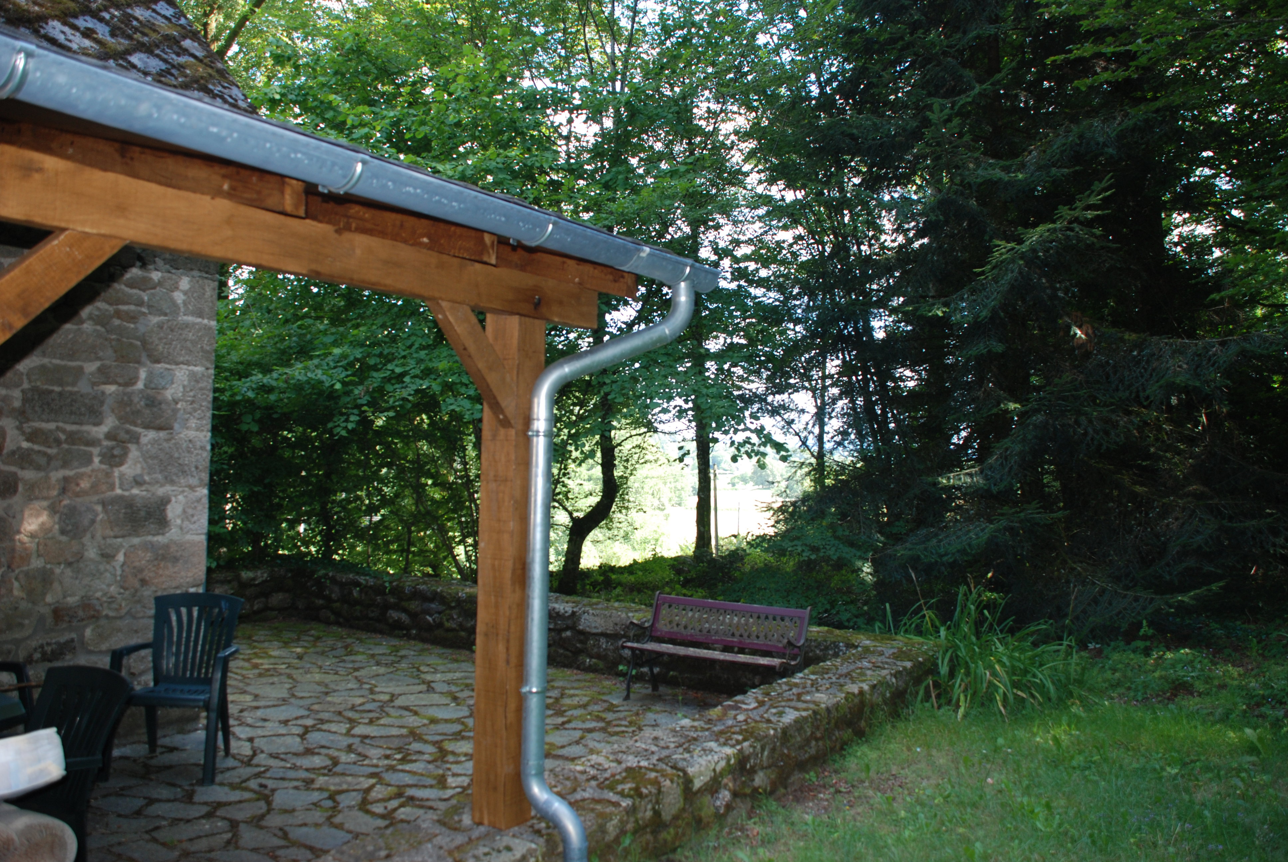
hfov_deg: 61.9
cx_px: 644
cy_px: 431
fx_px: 1075
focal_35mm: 30
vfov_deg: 43.7
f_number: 3.8
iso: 200
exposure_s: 1/100
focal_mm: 20
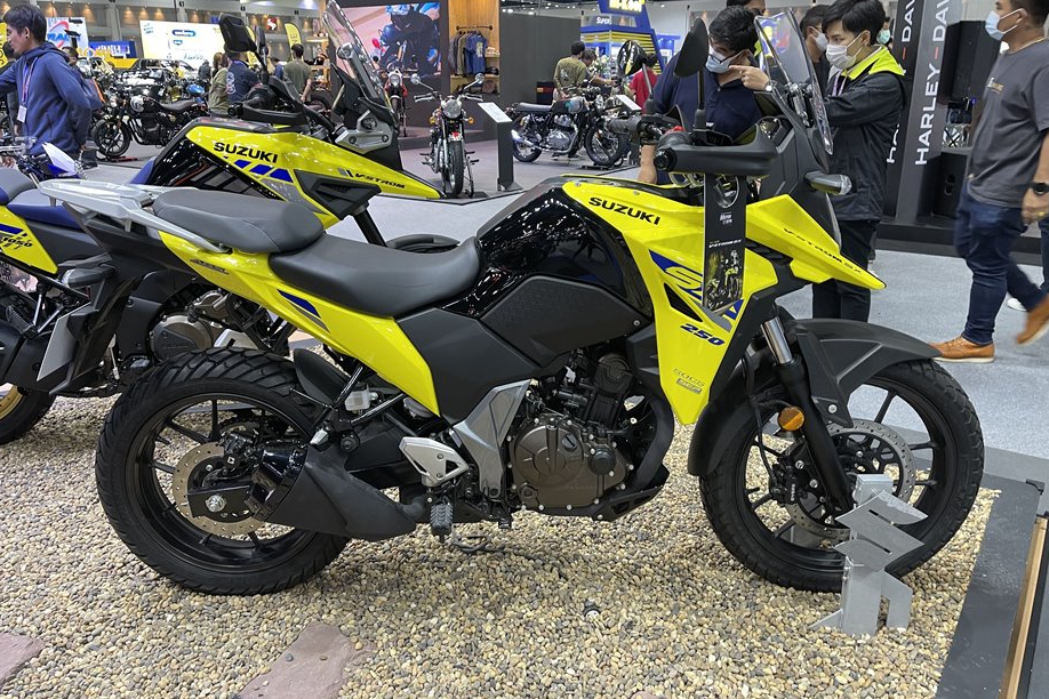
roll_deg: -0.8
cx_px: 518
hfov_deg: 65.5
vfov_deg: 46.4
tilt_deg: -16.0
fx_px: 816
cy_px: 326
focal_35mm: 28
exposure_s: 1/50
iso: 125
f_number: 1.6
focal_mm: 5.1
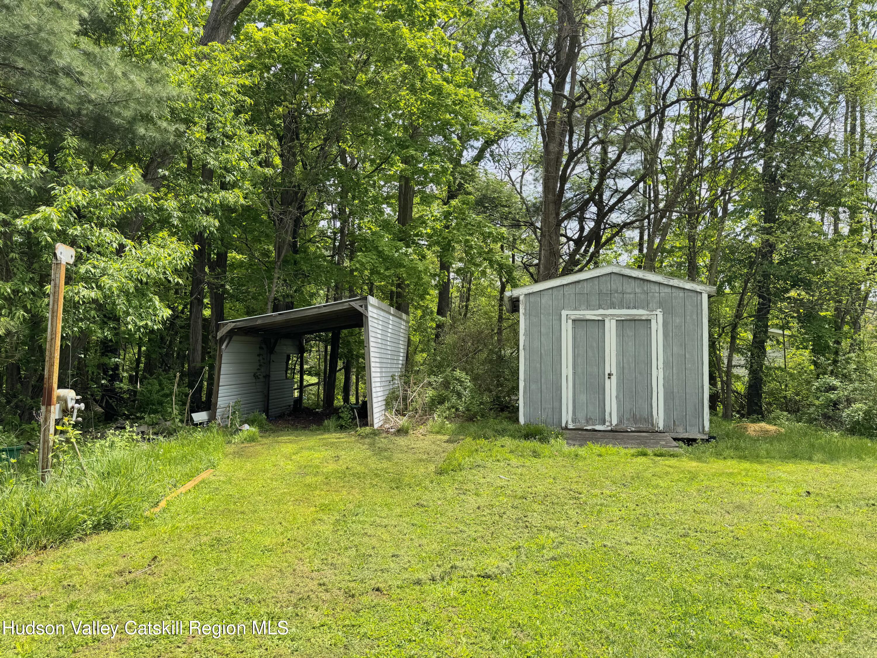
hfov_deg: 71.6
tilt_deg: +1.7
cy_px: 329
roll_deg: -0.1
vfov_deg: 56.8
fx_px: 608
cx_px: 438
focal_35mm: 24
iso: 80
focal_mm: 6.76
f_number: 1.78
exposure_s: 1/1869
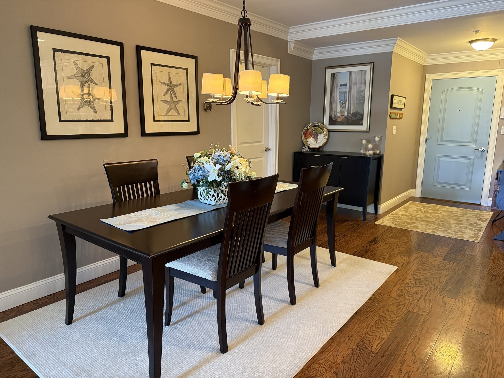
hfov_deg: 71.6
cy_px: 189
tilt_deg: -11.1
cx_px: 252
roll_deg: +0.1
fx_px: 349
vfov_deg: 56.8
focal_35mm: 24
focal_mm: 6.76
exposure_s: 1/60
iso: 400
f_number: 1.78
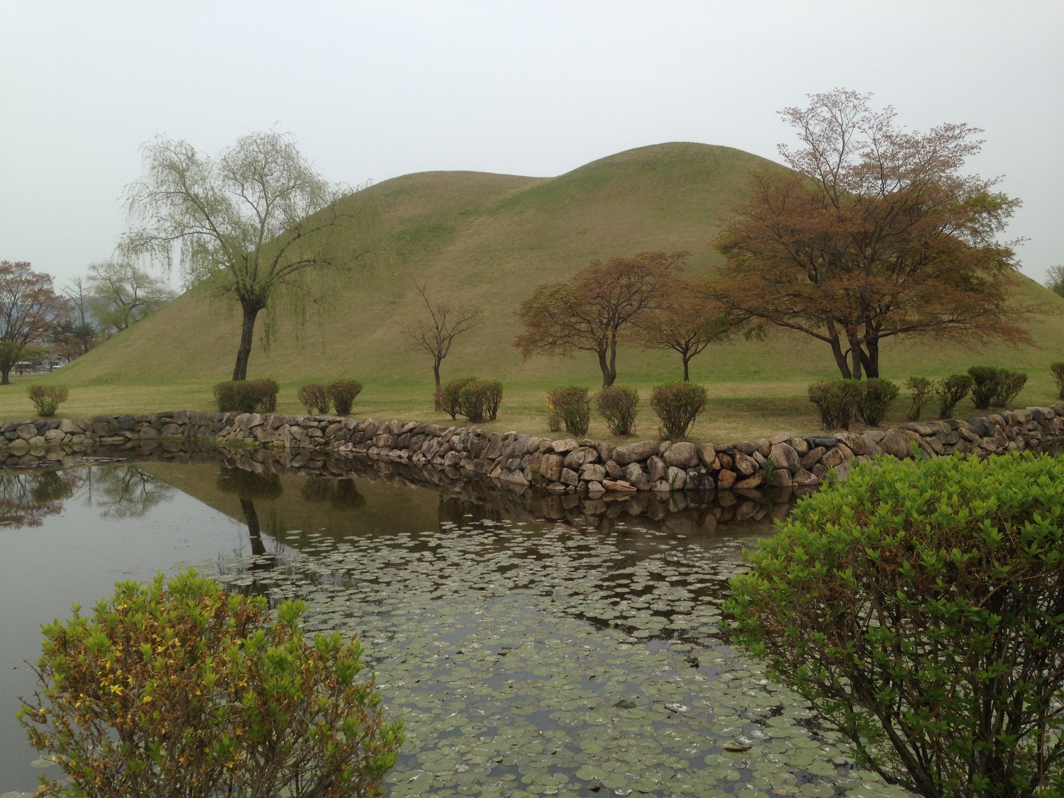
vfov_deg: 42.9
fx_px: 1014
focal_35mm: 33
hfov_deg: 55.4
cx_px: 532
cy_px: 399
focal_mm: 4.12
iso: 50
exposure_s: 1/1106
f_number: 2.4
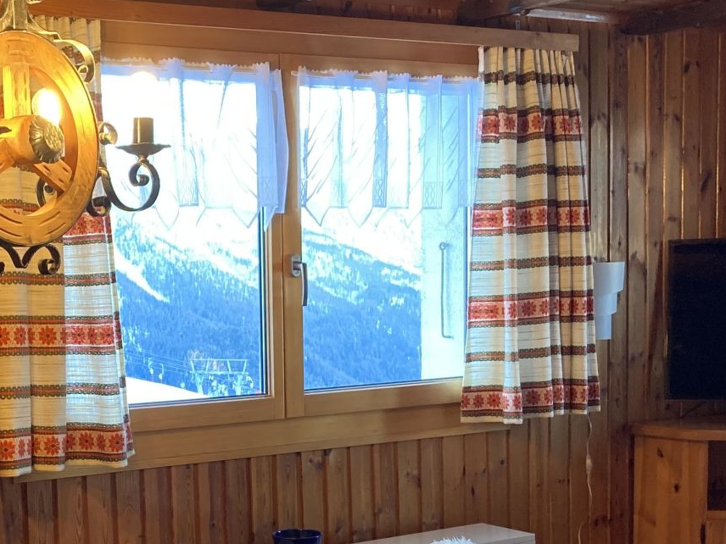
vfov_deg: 21.7
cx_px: 148
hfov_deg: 28.4
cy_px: 423
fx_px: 1405
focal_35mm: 67
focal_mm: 3.99
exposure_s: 1/50
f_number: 1.8
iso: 100
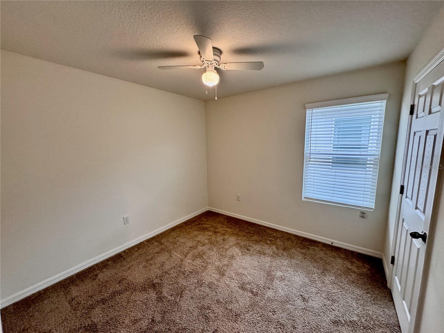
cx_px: 222
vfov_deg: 85.7
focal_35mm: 14
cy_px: 166
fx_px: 180
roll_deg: +1.0
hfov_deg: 102.1
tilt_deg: -8.0
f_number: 2.2
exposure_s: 1/120
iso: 250
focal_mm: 2.22
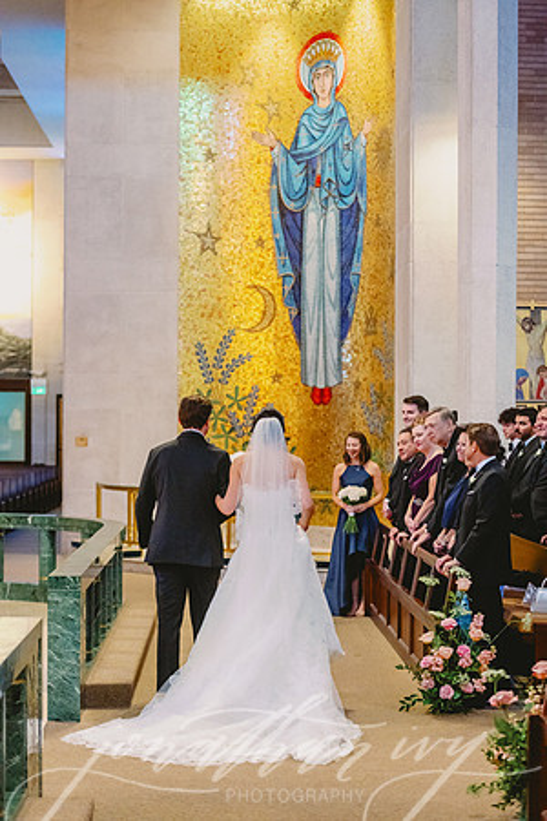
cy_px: 410
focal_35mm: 70
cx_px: 274
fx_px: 1595
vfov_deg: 28.8
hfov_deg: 19.5
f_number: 2.8
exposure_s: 1/200
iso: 5000
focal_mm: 70
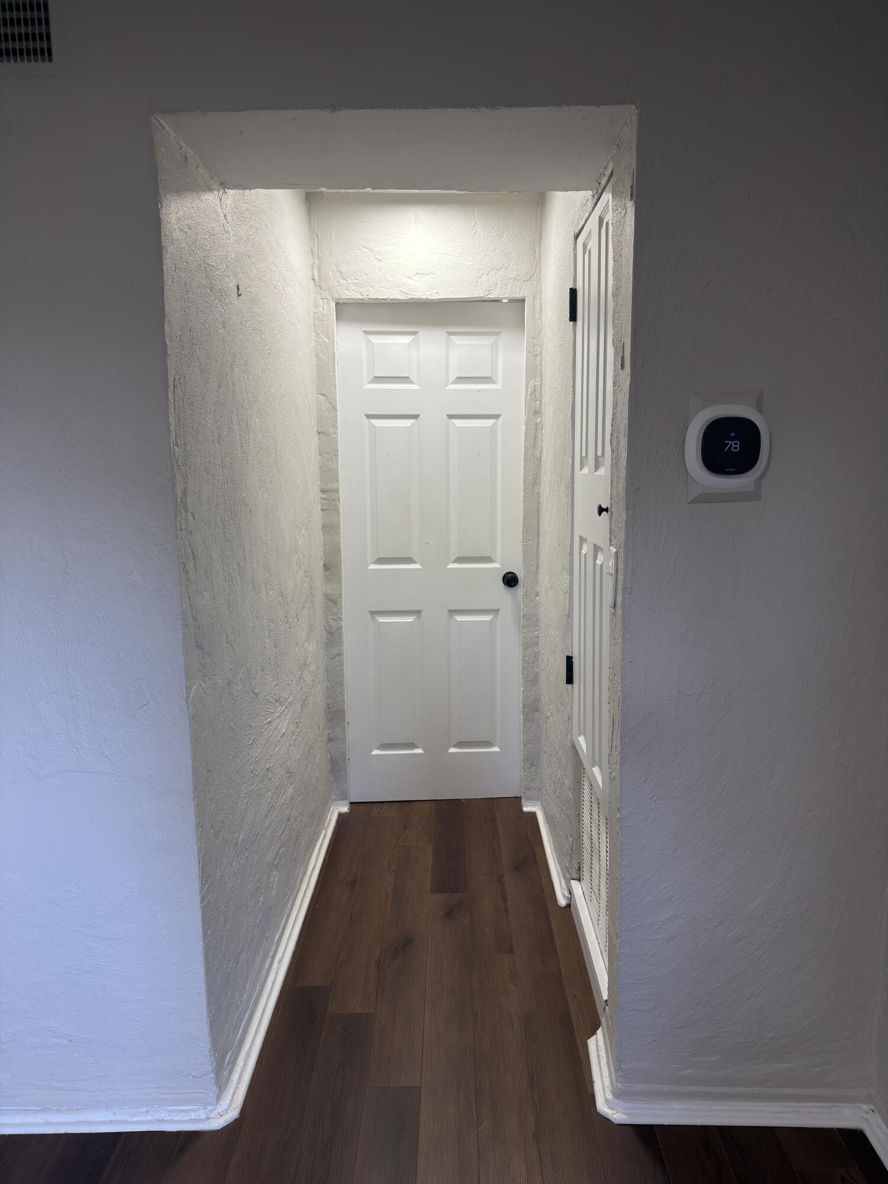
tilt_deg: -8.6
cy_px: 592
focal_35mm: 24
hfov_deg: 56.8
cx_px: 444
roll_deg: +0.7
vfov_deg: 71.6
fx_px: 821
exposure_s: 1/120
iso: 125
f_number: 1.78
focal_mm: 6.76
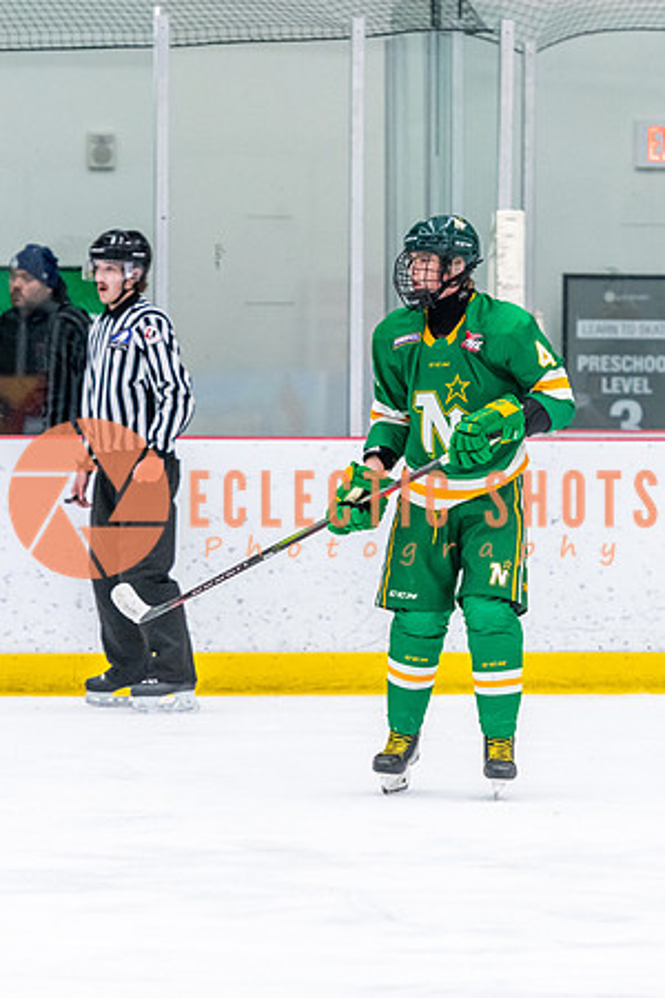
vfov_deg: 8.9
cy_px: 488
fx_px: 6432
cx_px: 441
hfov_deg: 5.9
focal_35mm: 232
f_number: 2.8
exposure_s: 1/800
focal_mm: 150
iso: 4000
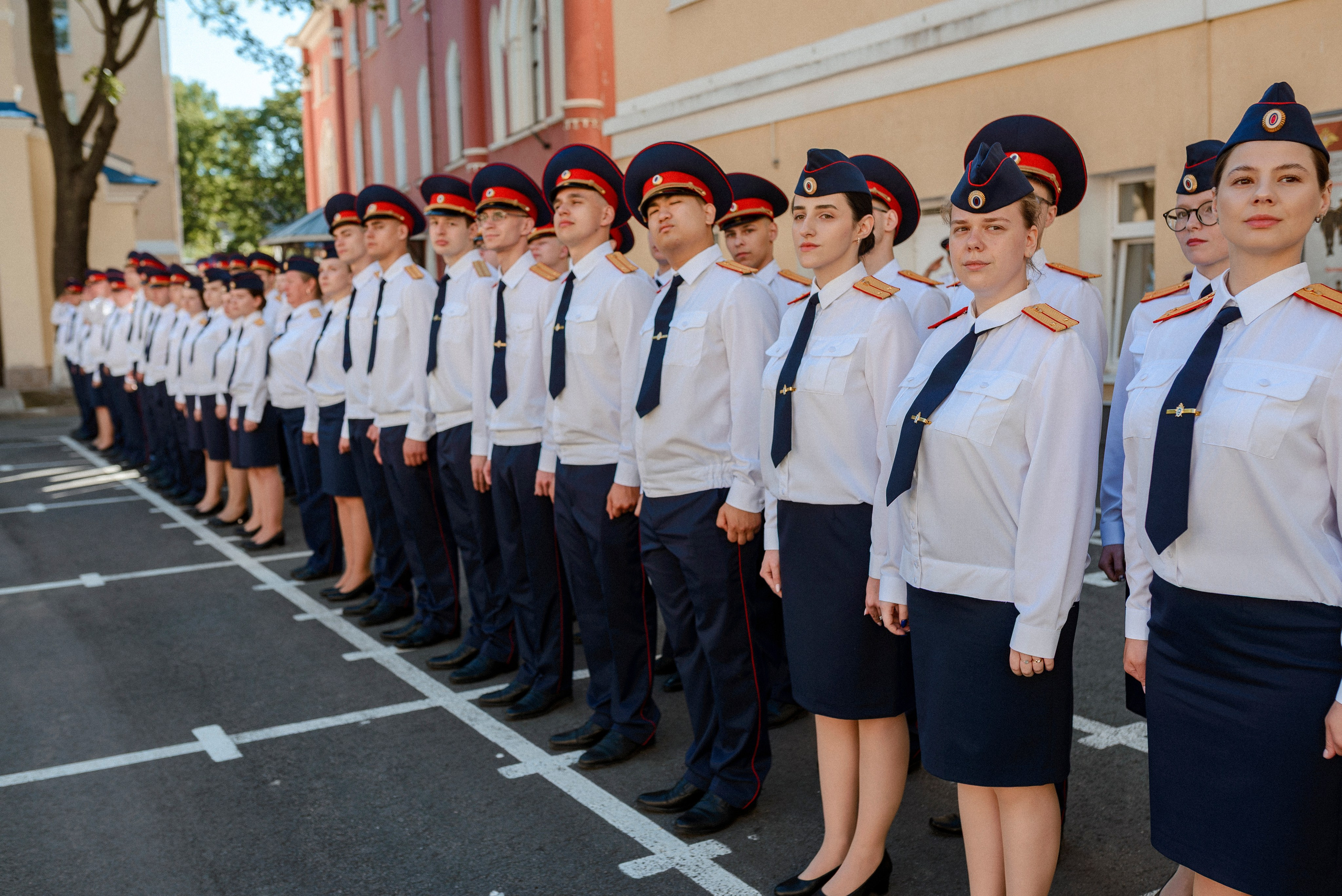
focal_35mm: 35
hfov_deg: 54.4
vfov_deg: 37.9
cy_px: 448
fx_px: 1305
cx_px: 671
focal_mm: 35
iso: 100
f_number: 4
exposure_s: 1/640
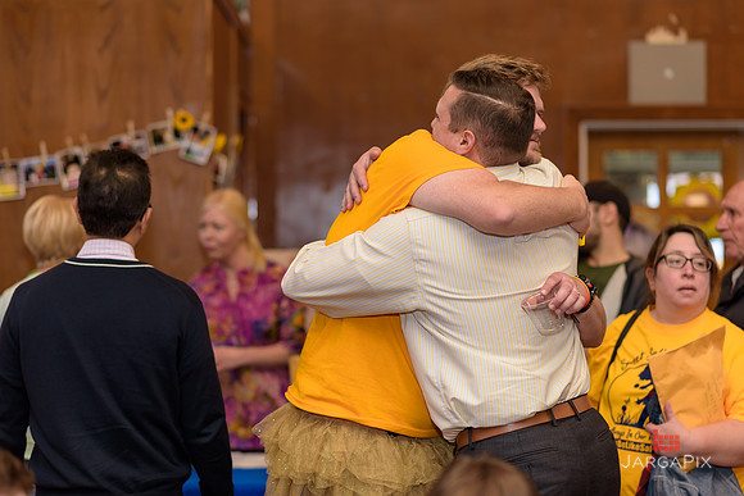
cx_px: 372
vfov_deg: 16.1
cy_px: 248
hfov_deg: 23.9
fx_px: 1757
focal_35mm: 85
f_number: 2.2
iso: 320
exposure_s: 1/125
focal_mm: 85
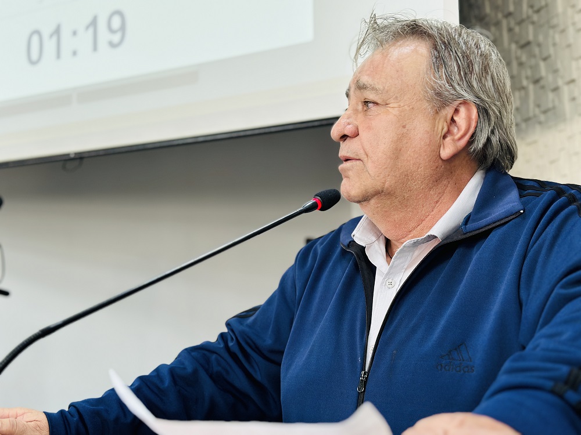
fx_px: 806
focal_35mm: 48
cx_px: 290
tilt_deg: +7.1
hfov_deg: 39.7
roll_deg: +2.5
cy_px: 218
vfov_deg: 30.3
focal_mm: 6.86
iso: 160
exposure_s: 1/60
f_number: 1.78
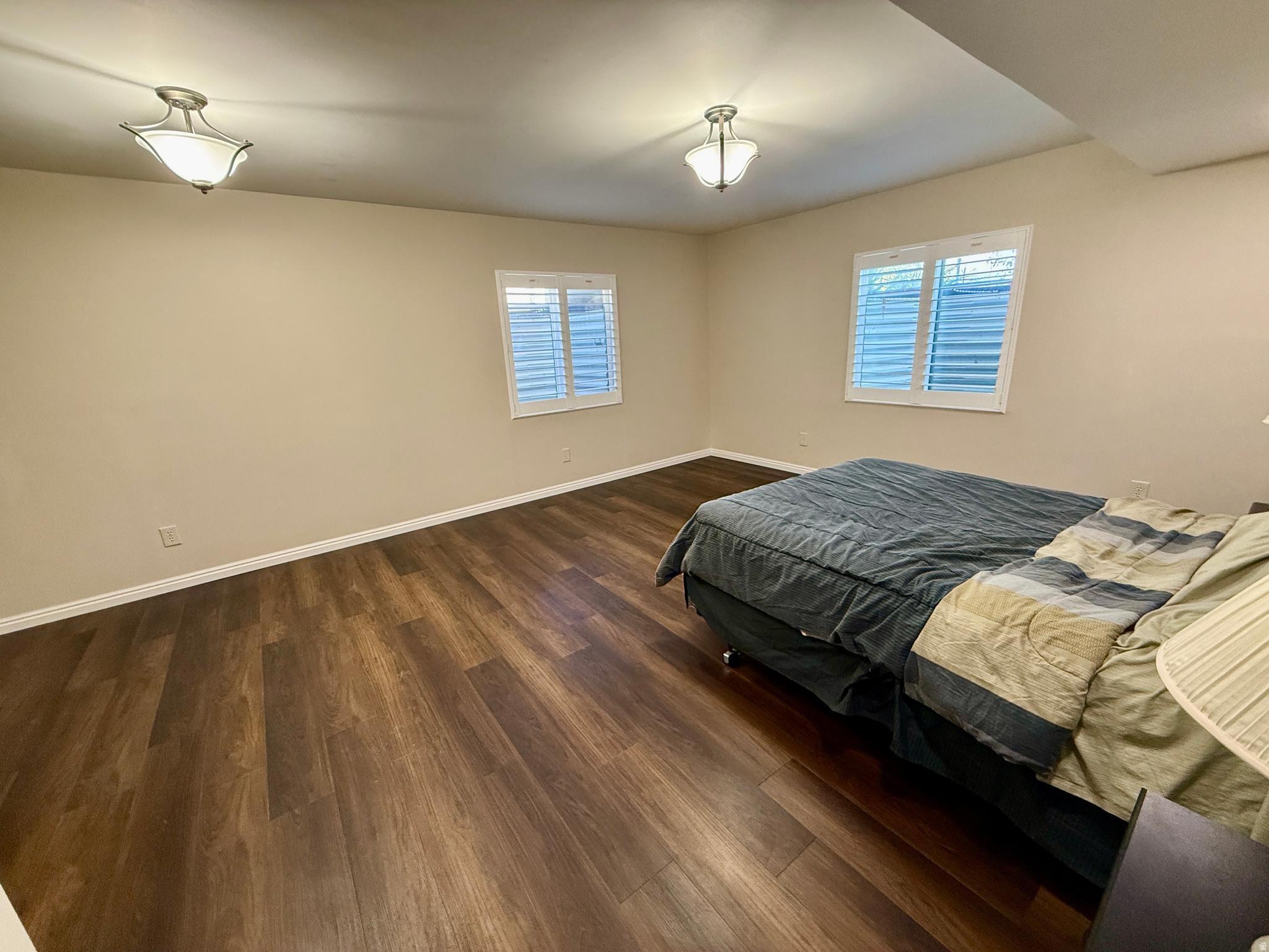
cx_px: 634
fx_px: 513
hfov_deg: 102.1
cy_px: 476
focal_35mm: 14
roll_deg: +2.9
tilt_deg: -14.7
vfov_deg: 85.7
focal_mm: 2.22
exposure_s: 1/120
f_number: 2.2
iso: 320
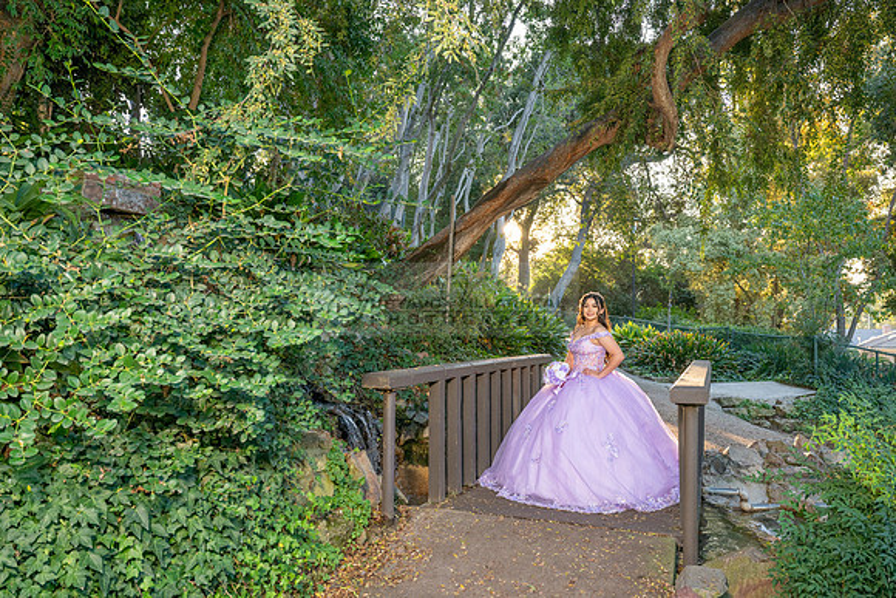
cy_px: 299
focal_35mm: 27
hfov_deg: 67.4
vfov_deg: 48.0
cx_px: 448
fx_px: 672
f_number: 4.5
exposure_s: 1/200
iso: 400
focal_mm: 27
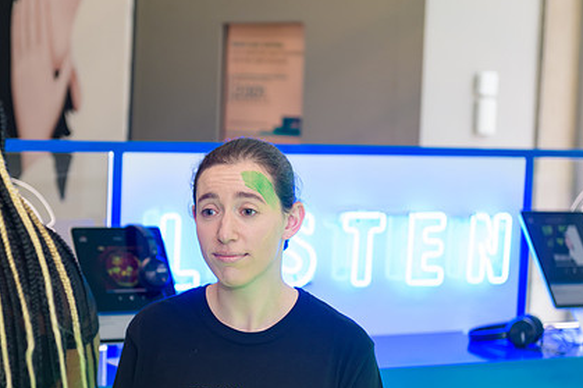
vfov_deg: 14.1
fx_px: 1570
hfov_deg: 21.0
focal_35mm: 97
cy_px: 240
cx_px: 237
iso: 400
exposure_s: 1/125
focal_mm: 70
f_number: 3.2
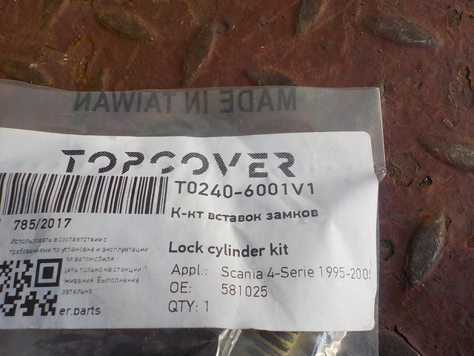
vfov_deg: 46.8
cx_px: 237
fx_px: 411
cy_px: 178
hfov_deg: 60.0
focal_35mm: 30
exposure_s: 1/40
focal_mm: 4.1
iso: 125
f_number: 3.3
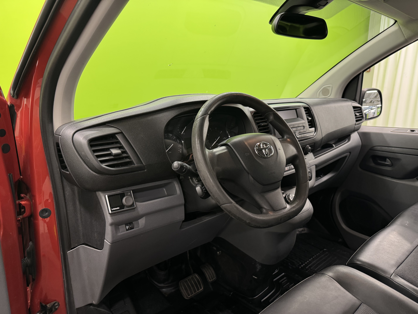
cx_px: 209
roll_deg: +1.1
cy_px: 157
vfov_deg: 56.8
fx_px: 290
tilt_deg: -15.8
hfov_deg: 71.6
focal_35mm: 24
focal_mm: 6.76
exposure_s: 1/50
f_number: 1.78
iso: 320
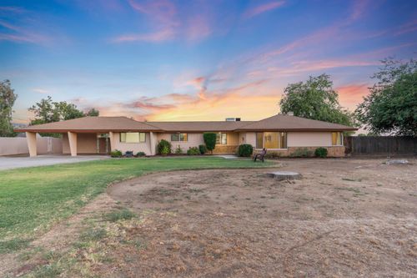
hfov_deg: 73.8
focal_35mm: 24
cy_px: 139
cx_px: 208
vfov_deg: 53.1
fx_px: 278
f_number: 2.8
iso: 1250
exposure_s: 1/160
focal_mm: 24
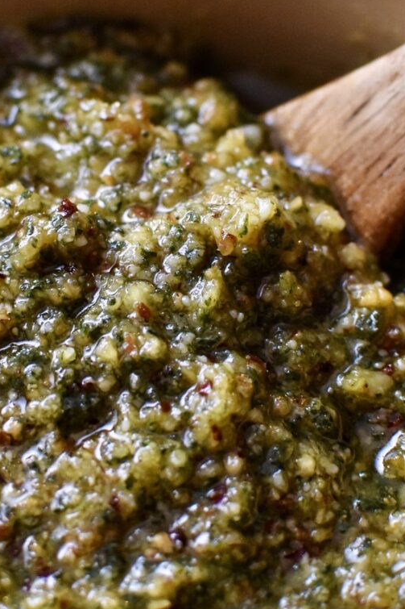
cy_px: 193
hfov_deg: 10.9
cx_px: 169
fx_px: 2113
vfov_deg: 16.3
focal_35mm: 125
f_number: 3.5
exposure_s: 1/80
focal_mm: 35
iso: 1250
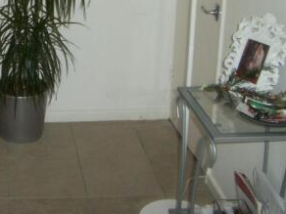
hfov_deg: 26.5
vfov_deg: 20.4
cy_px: 7
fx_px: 578
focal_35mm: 70
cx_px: 8
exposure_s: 1/30
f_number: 3.1
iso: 160
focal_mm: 6.3
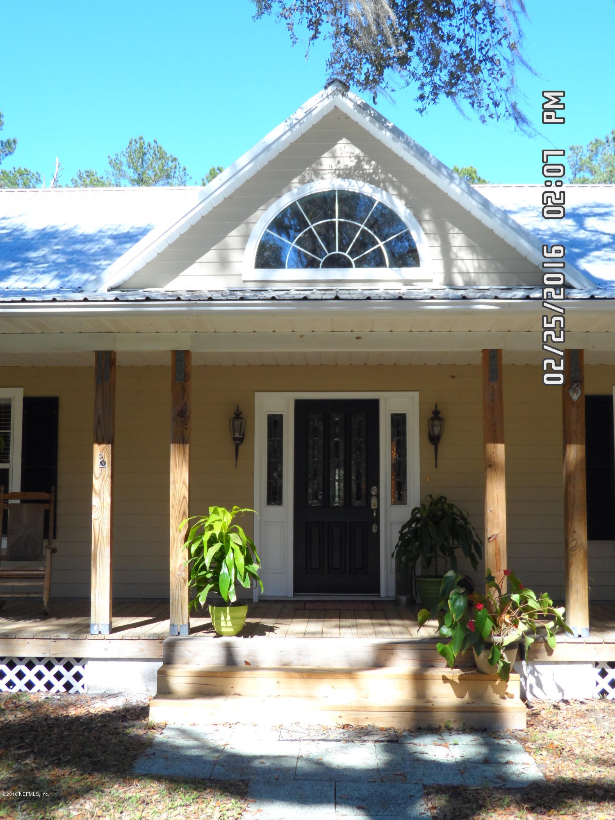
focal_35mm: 41
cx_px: 308
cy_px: 410
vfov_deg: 45.8
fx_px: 971
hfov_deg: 35.1
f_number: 3.7
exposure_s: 1/250
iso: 80
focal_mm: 6.8
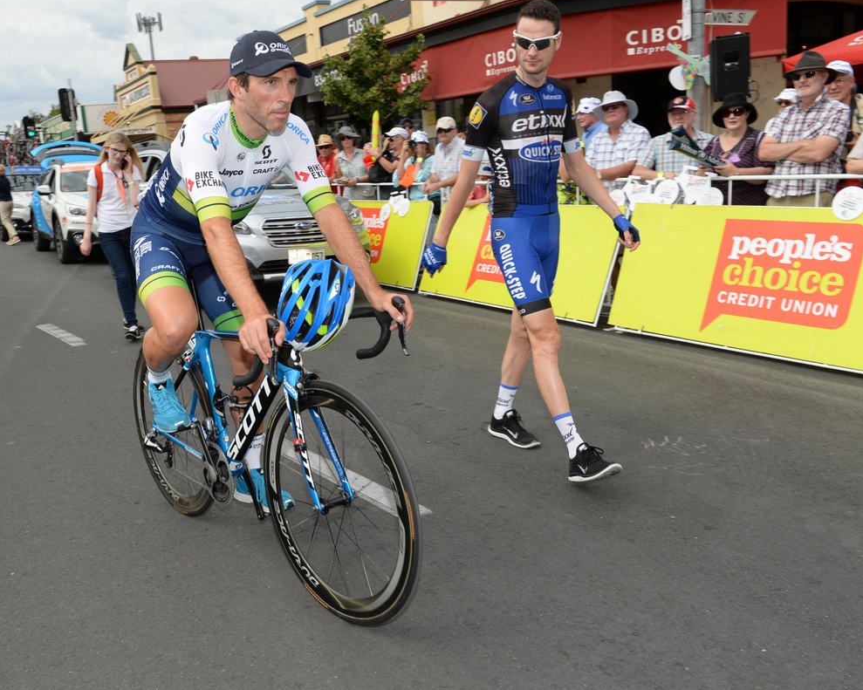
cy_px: 343
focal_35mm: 33
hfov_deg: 53.8
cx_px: 341
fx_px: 843
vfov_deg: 44.5
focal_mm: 29
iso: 200
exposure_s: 1/250
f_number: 9
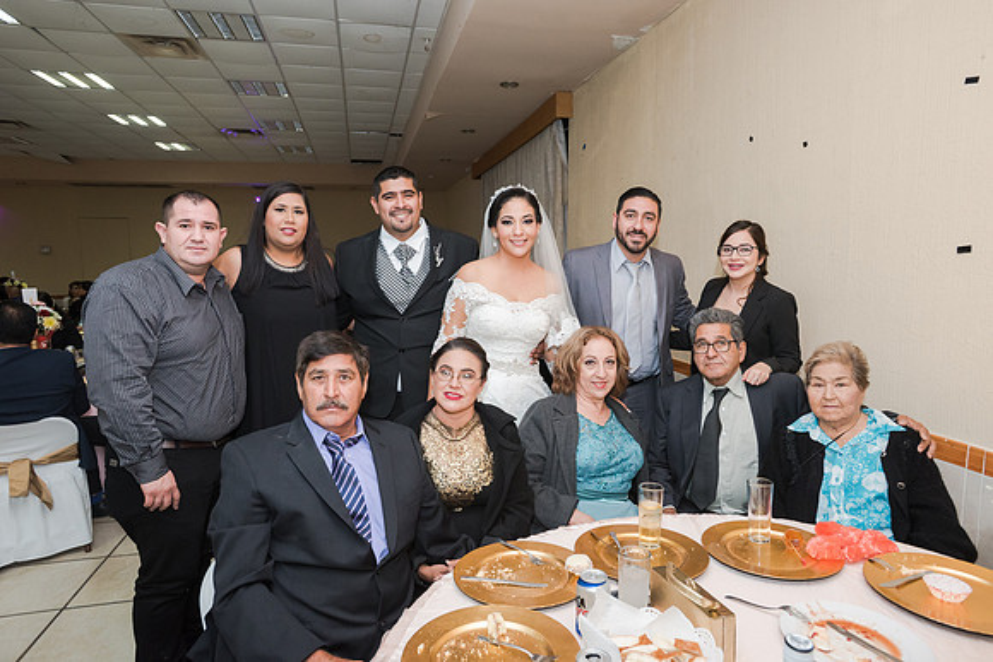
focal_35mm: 22
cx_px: 496
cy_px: 331
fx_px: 607
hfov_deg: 78.6
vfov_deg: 57.3
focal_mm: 22
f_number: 4
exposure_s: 1/100
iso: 1600
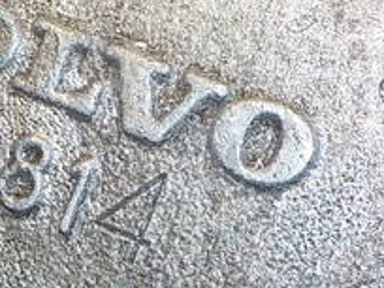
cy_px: 158
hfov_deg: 20.4
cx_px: 34
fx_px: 1043
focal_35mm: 94
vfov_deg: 15.7
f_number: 3.3
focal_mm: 4.1
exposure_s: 1/30
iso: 250
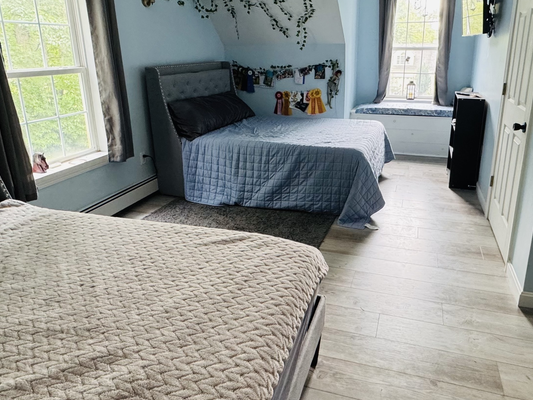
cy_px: 156
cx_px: 298
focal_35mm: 26
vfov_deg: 52.6
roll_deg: +0.3
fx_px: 400
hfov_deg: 67.1
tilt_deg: -15.8
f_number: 2.2
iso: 320
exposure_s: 1/93
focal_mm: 2.22
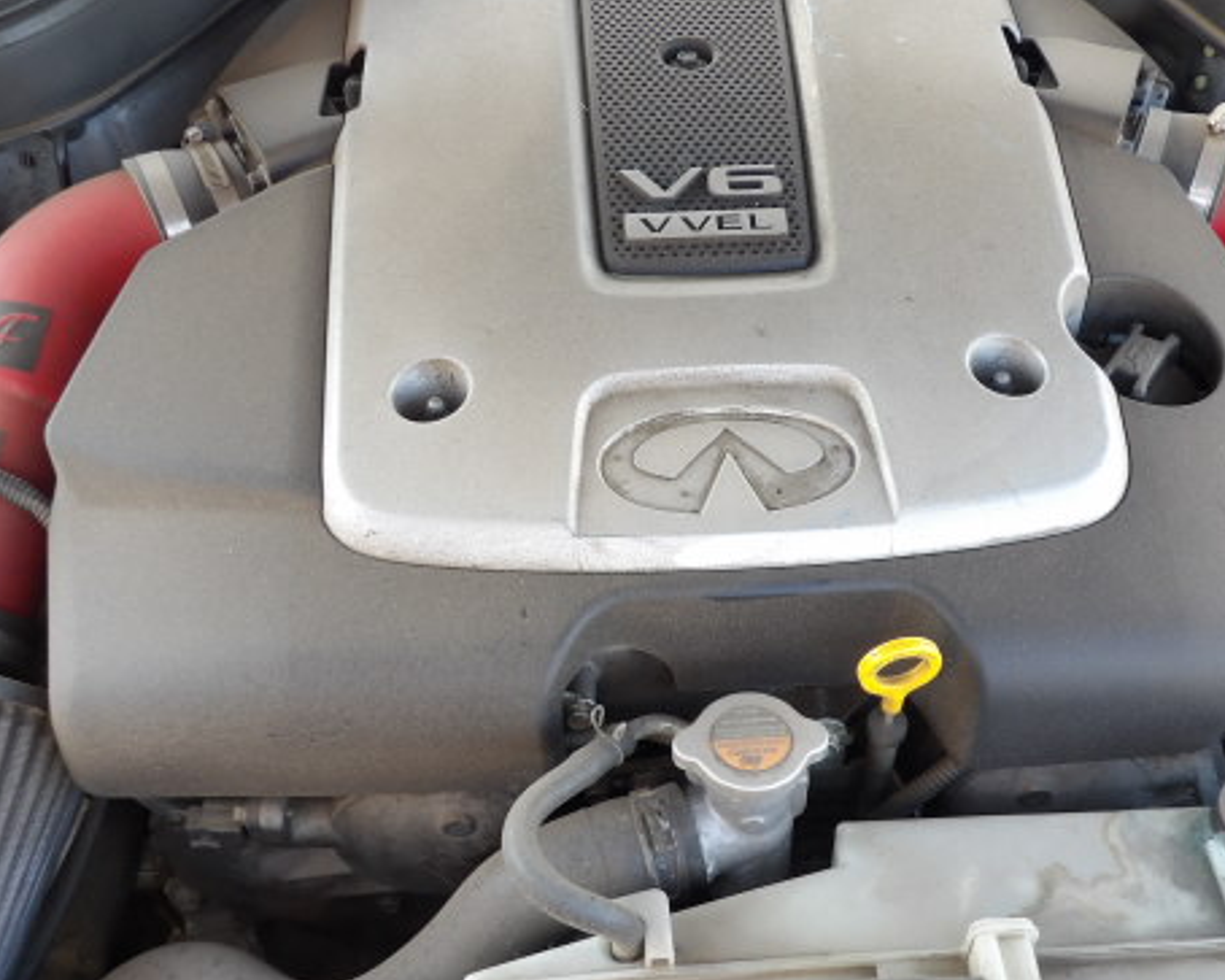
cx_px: 677
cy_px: 510
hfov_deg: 54.1
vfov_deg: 44.5
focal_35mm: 33
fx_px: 1196
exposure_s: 1/50
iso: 100
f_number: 3.2
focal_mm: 4.3
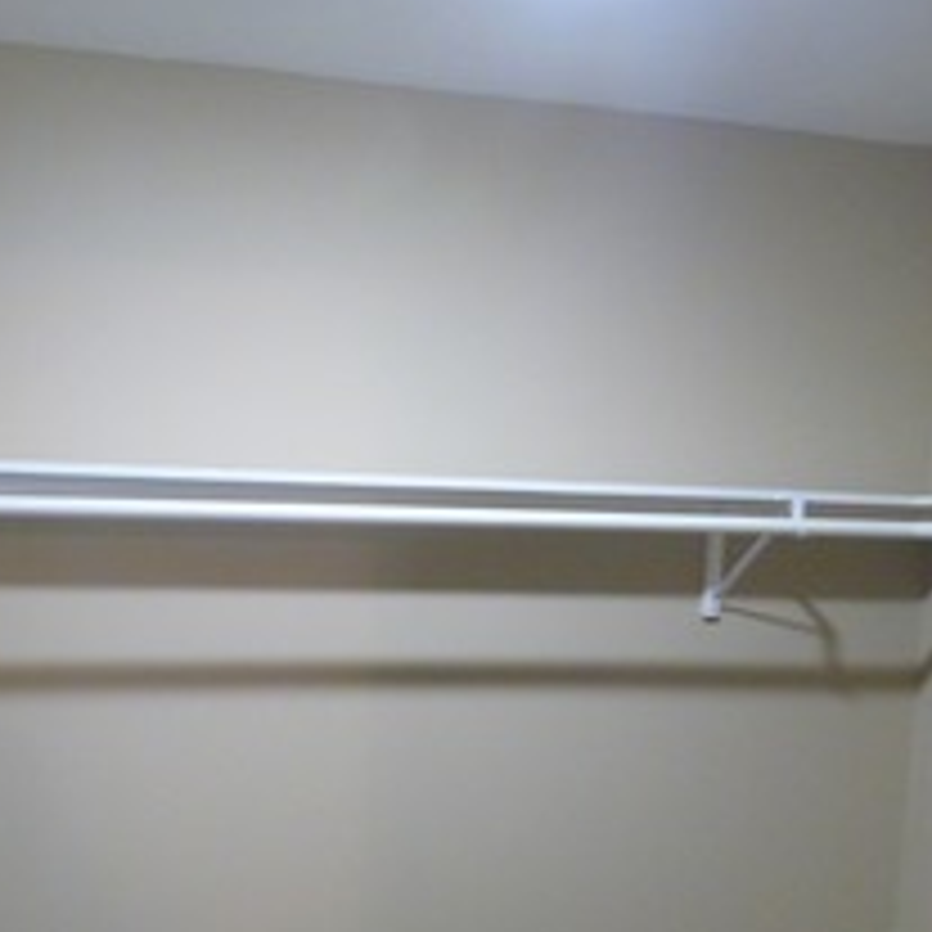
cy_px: 675
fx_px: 1249
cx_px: 234
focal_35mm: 41
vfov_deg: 40.0
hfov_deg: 39.8
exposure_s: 1/13
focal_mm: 3.58
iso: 400
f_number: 2.8
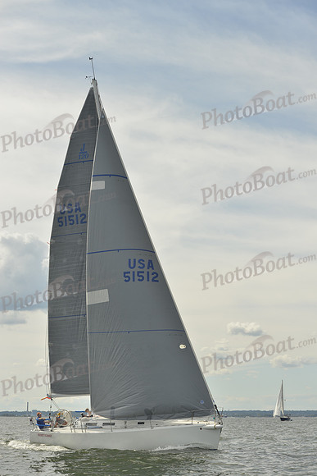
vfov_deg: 28.8
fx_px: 924
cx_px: 158
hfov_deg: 19.5
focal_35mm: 70
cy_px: 238
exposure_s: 1/1000
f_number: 7.1
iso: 200
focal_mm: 70
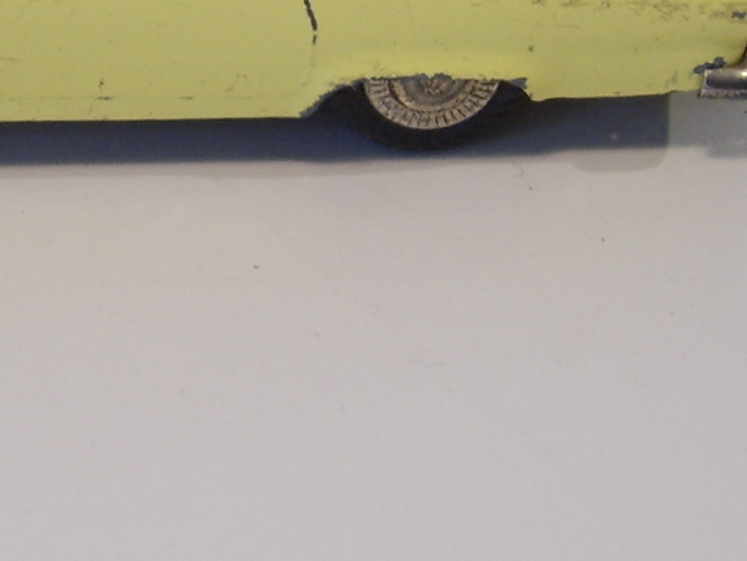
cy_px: -52
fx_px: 2245
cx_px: 67
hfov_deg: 18.6
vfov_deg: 13.9
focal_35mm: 104
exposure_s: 1/71
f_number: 2.7
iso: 71
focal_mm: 8.13
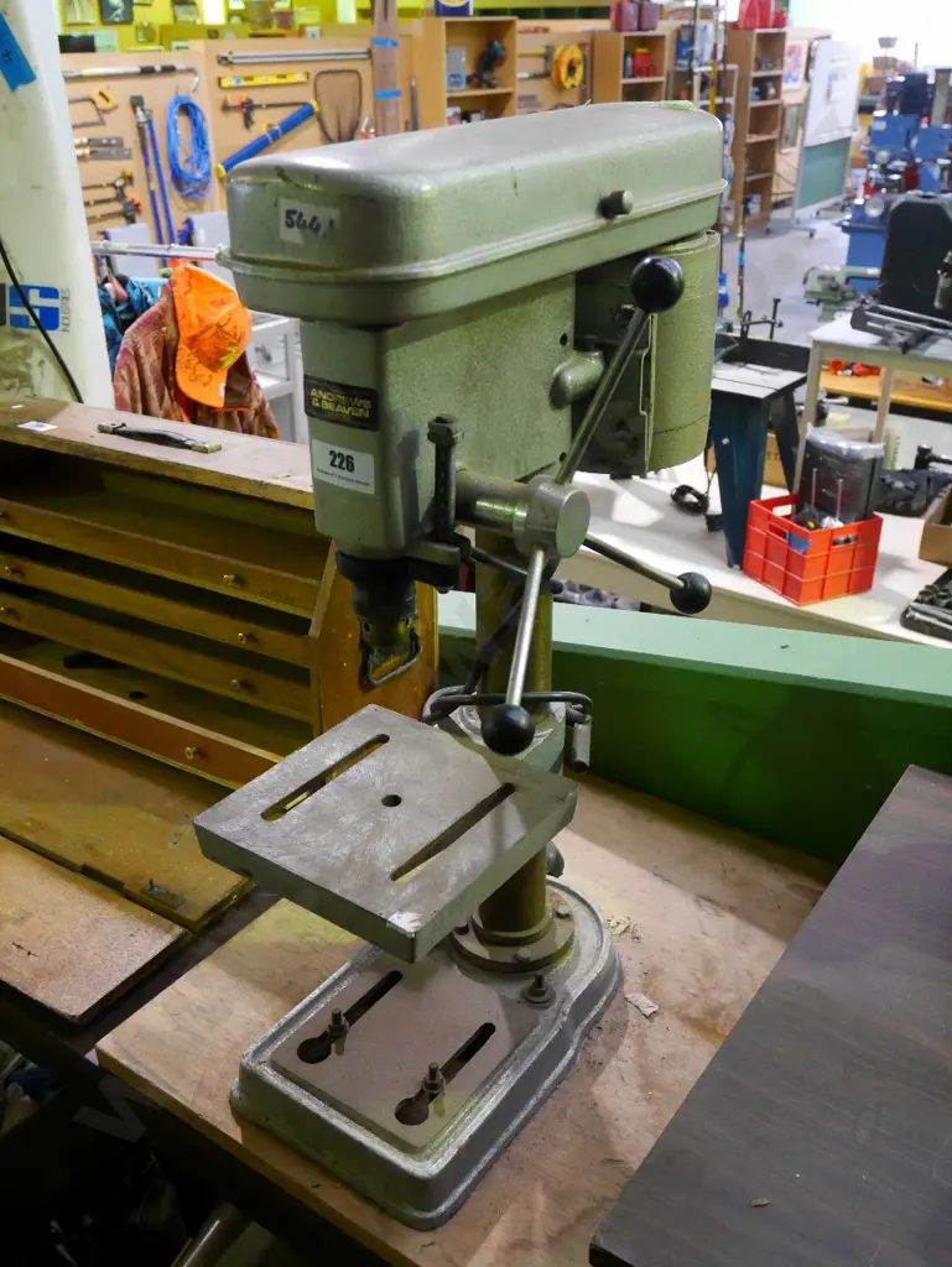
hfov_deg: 44.2
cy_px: 634
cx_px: 476
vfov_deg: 56.8
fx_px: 1172
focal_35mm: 32
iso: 3200
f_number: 4
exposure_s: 1/40
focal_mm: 16
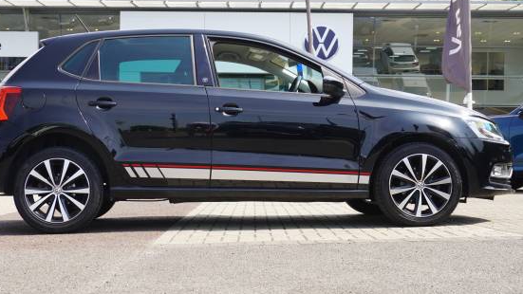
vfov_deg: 19.4
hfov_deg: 33.8
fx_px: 860
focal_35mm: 62
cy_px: 127
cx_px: 236
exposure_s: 1/90
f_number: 6.7
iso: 100
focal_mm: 34
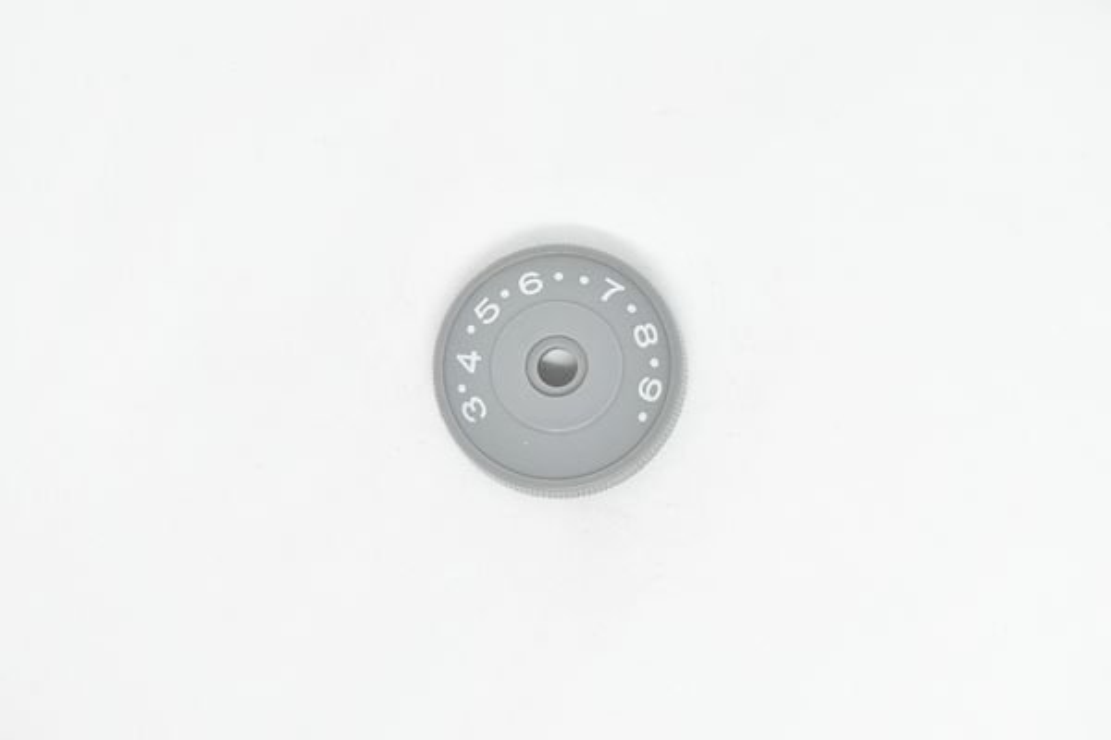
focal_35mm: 40
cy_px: 370
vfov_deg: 33.0
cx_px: 556
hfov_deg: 47.9
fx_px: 1250
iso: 400
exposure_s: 1/50
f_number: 5.6
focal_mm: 27
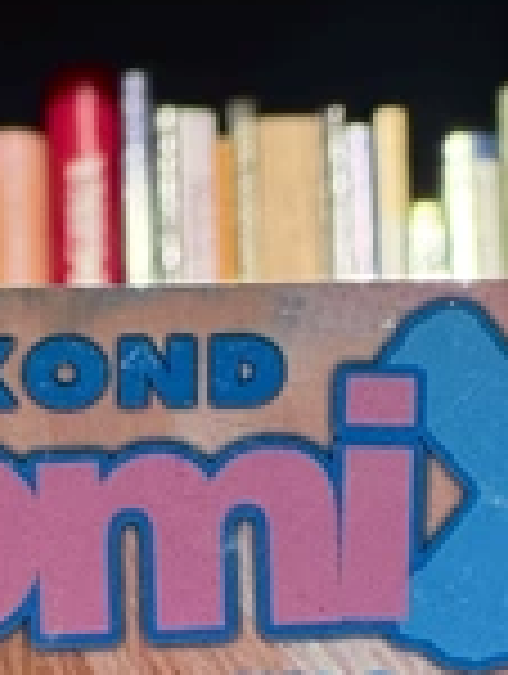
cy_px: 1393
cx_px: 162
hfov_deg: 4.3
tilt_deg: +0.4
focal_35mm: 349
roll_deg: -0.1
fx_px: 6810
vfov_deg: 5.5
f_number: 2.8
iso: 200
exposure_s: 1/99
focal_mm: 9
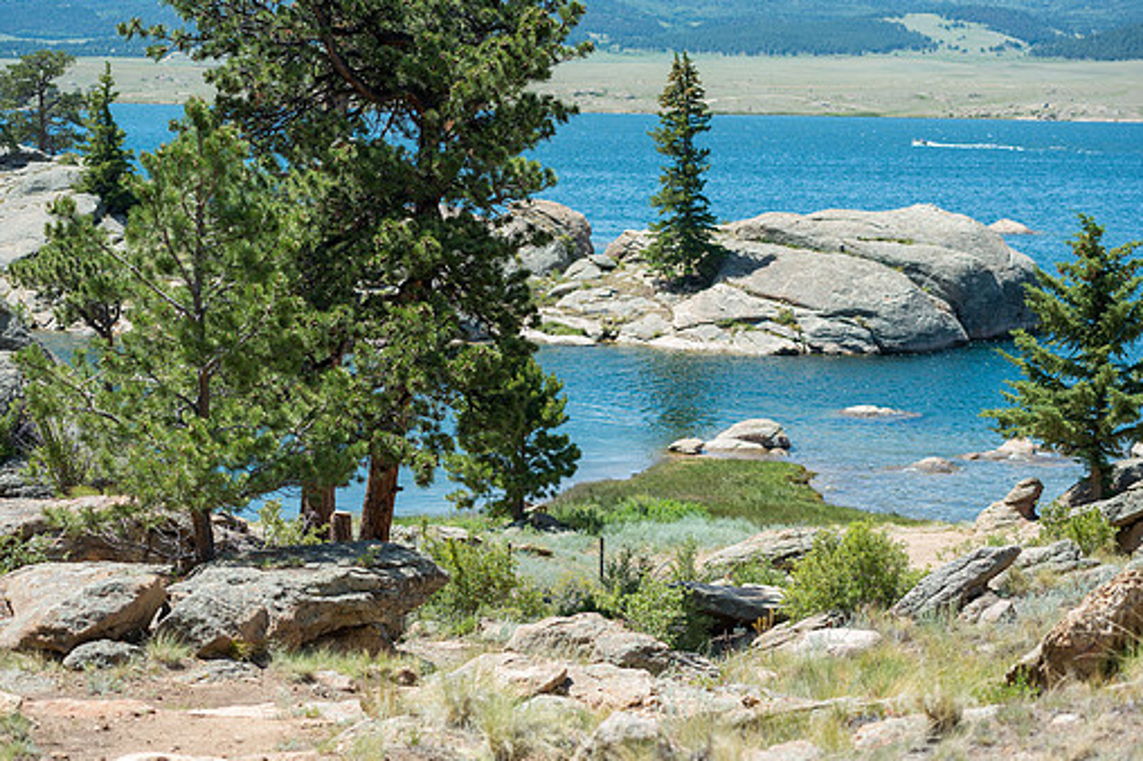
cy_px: 353
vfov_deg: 17.0
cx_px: 538
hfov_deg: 25.4
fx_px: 2538
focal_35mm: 80
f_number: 8
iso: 500
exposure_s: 1/1600
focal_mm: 70
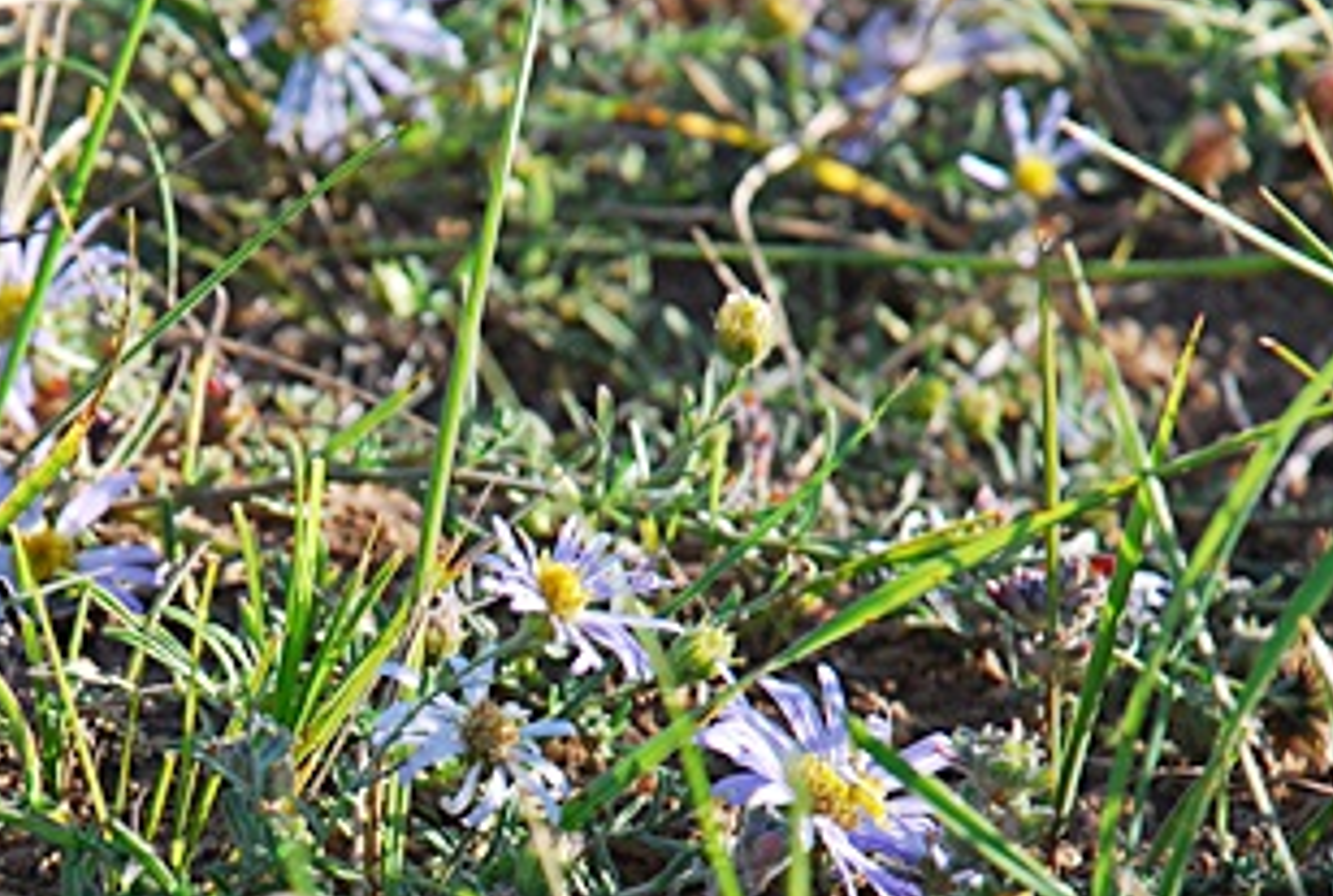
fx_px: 19498
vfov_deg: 2.6
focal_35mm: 525
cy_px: 892
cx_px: 225
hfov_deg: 3.9
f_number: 6.3
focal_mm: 135
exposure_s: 1/320
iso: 280
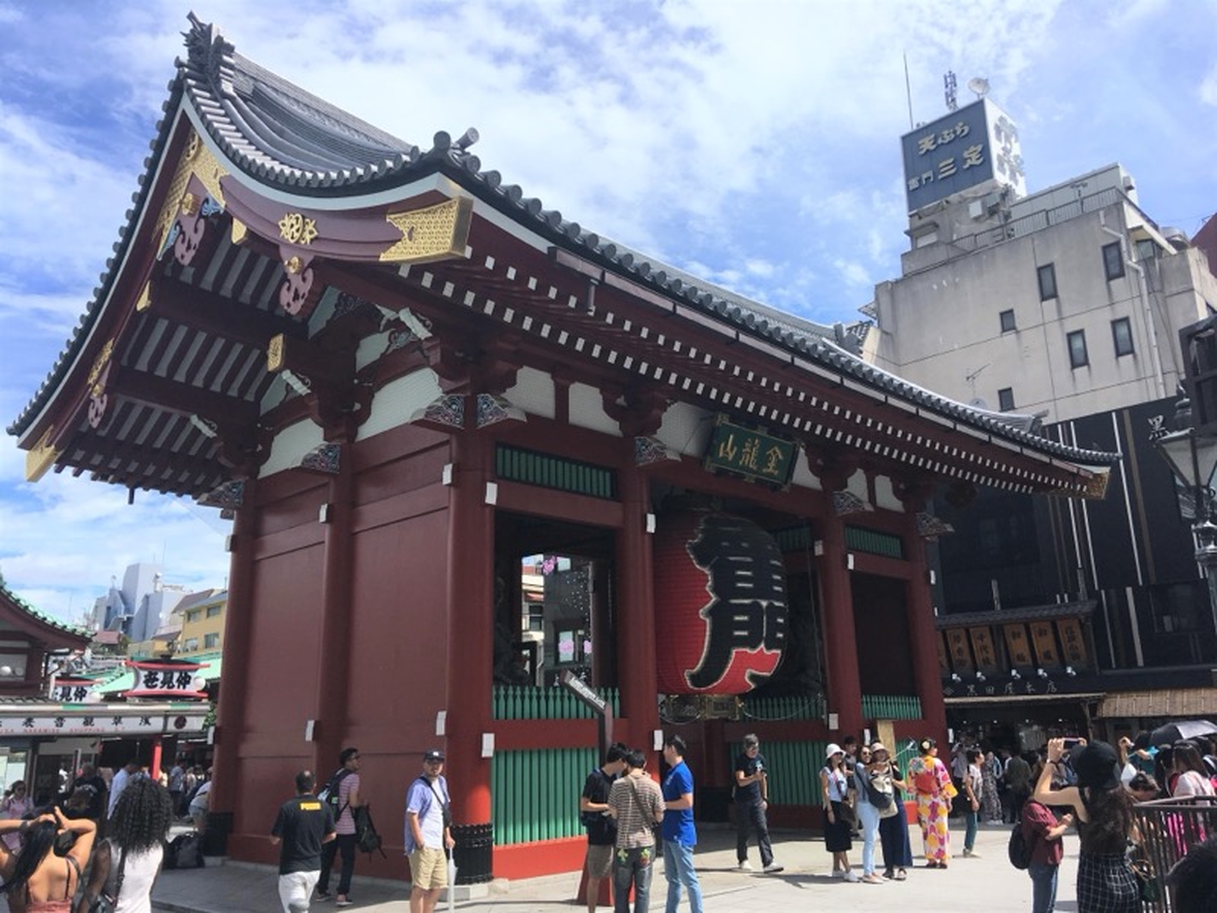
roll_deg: +0.3
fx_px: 1020
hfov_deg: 61.7
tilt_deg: +15.3
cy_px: 456
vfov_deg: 48.2
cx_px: 608
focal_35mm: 29
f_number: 2.2
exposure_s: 1/1832
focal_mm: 4.15
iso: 25
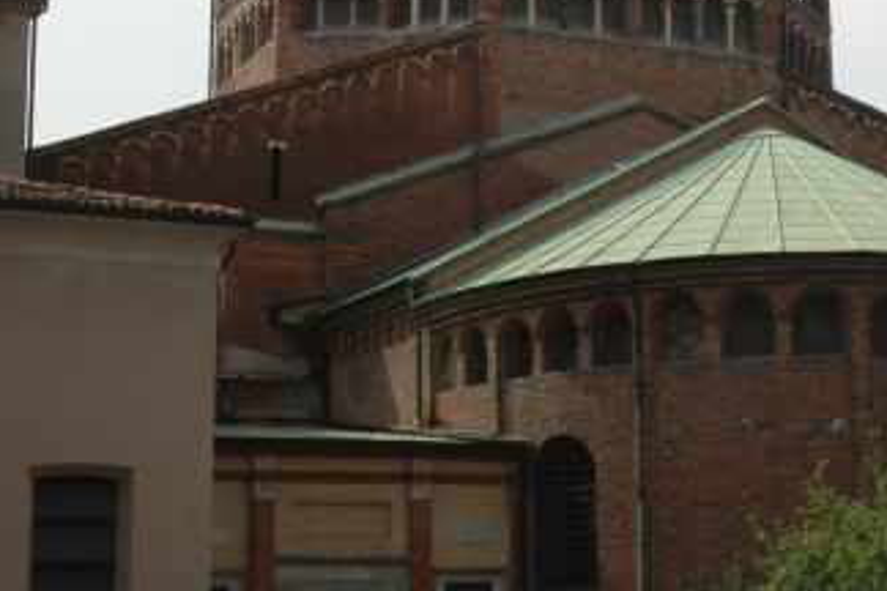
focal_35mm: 90
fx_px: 2220
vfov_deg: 15.2
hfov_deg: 21.7
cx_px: 918
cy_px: 244
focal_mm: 27
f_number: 14
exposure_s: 1/160
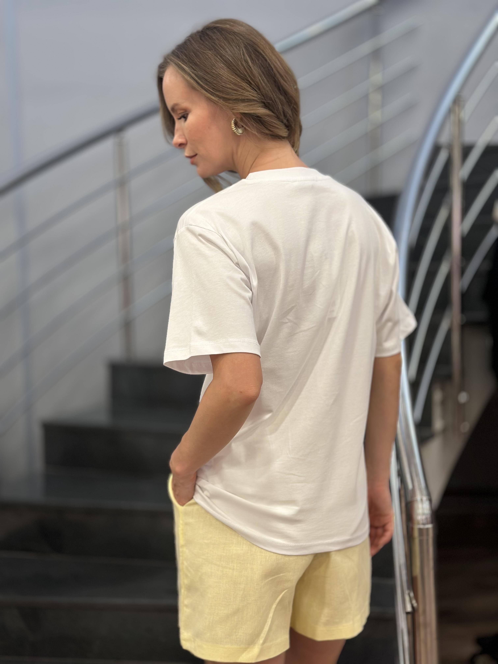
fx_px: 921
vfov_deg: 39.7
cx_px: 249
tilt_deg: -5.7
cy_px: 332
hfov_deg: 30.3
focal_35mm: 48
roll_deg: +0.4
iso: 80
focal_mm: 6.86
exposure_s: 1/50
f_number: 1.78
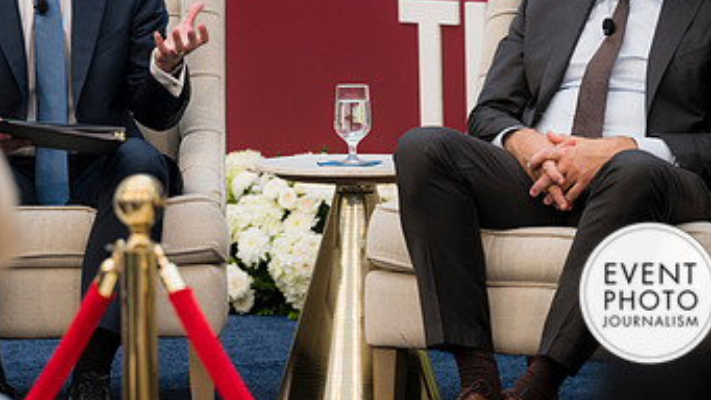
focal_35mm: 267
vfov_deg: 4.5
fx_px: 5035
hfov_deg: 8.1
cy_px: 28
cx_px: 186
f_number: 4
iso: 280
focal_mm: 150
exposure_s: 1/160
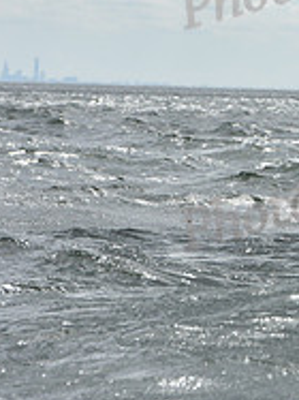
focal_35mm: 508
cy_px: 55
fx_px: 5857
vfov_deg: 3.9
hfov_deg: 2.9
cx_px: 594
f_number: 10
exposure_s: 1/1000
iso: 320
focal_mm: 170
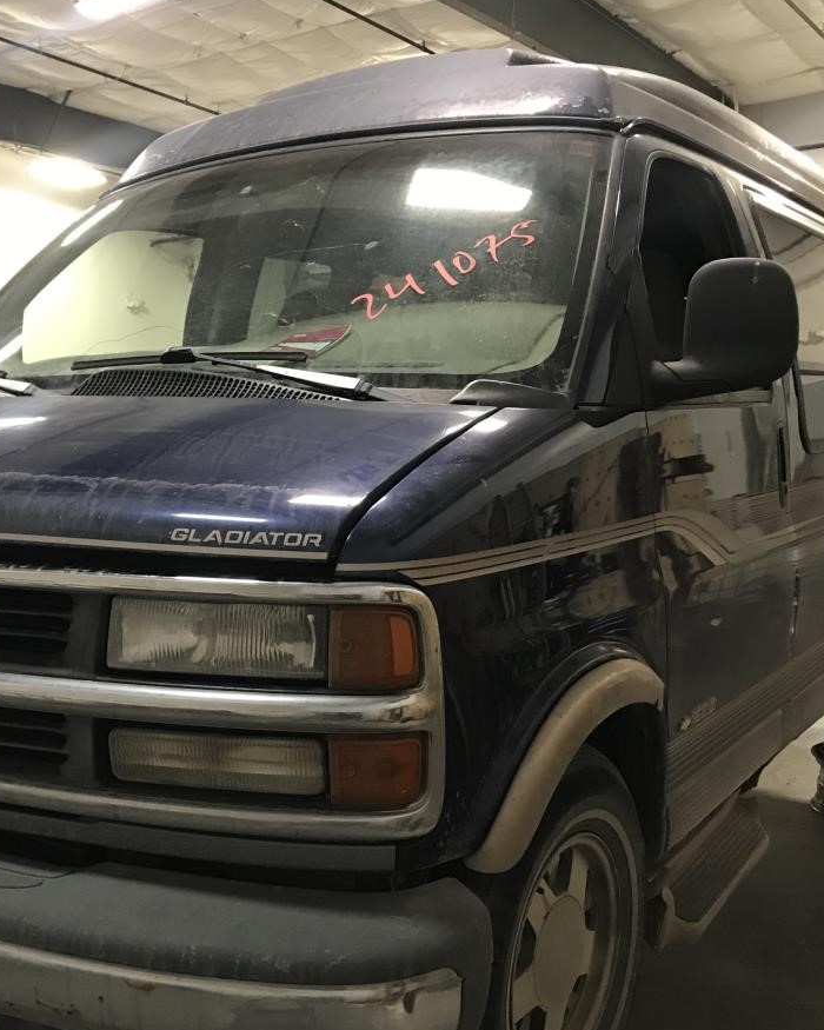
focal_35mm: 40
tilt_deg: -4.7
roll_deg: +1.1
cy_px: 539
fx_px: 1219
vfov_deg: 45.8
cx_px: 268
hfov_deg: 36.9
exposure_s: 1/15
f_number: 1.8
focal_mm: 3.99
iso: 64
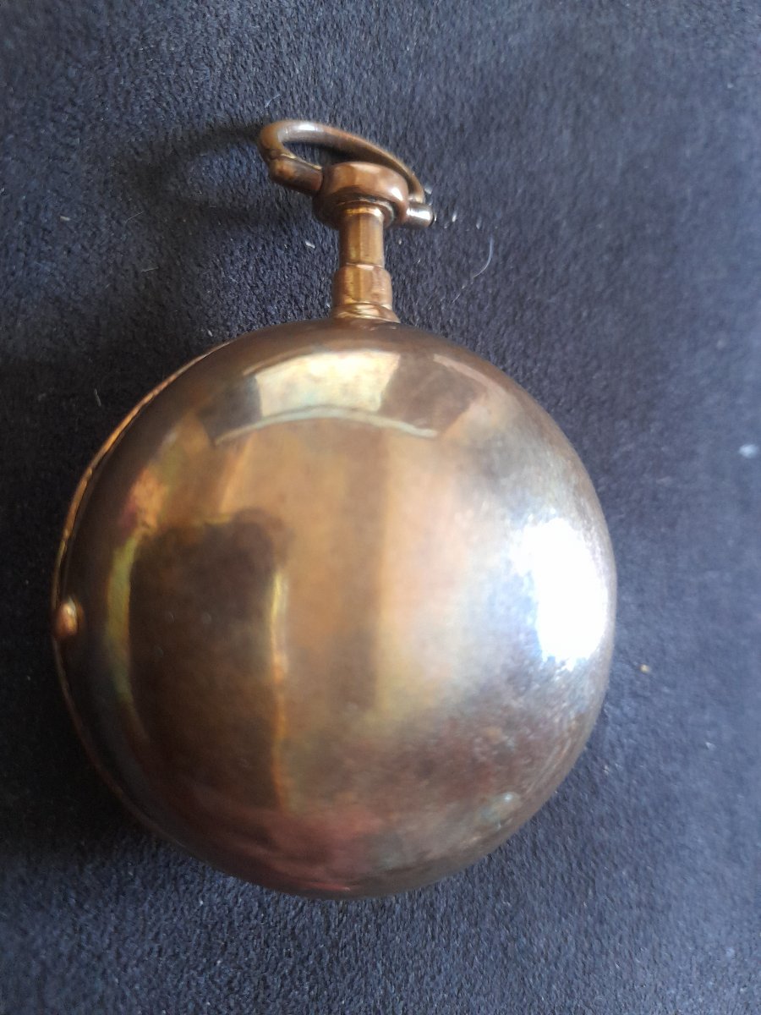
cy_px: 508
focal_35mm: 25
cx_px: 380
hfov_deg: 54.9
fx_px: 733
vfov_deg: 69.4
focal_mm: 4.6
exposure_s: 1/24
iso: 400
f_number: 2
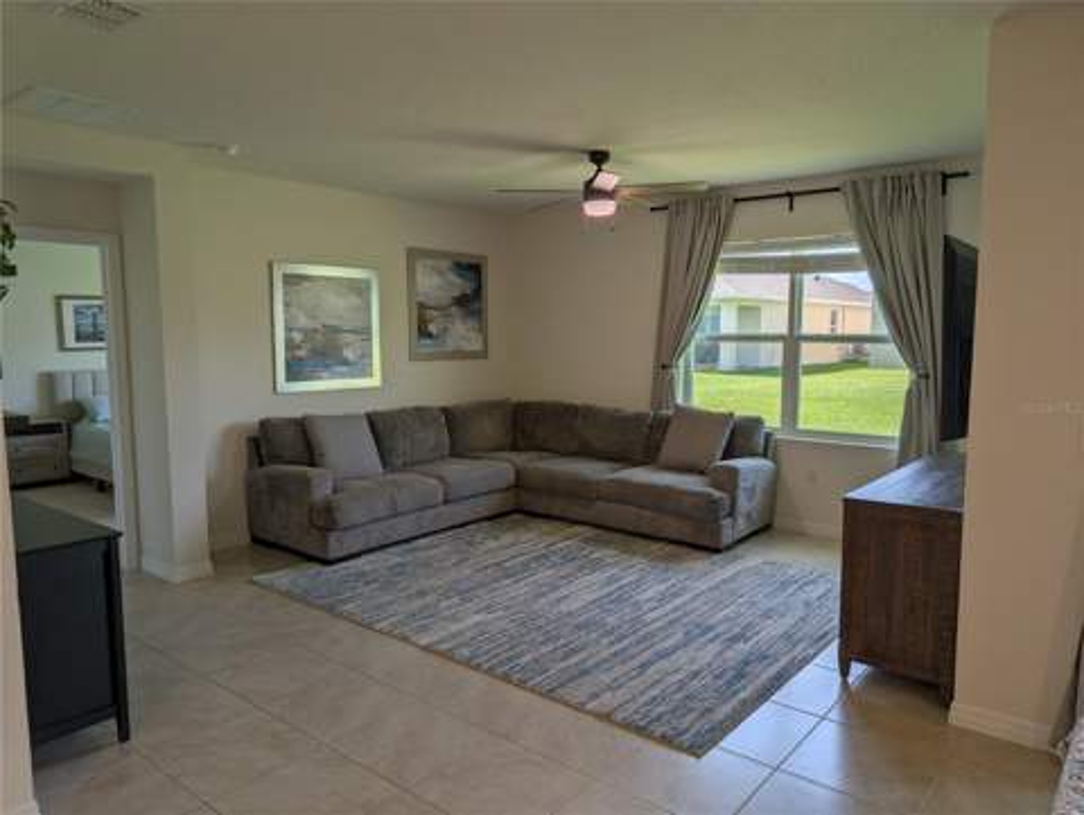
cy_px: 408
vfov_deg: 56.9
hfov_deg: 71.5
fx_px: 752
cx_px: 542
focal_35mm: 24
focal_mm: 6.9
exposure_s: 1/790
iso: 25
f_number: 1.68
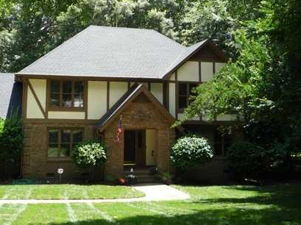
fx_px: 408
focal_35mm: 47
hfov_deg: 40.3
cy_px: 67
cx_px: 118
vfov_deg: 30.5
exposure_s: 1/250
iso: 100
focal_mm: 4.4
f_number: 2.8
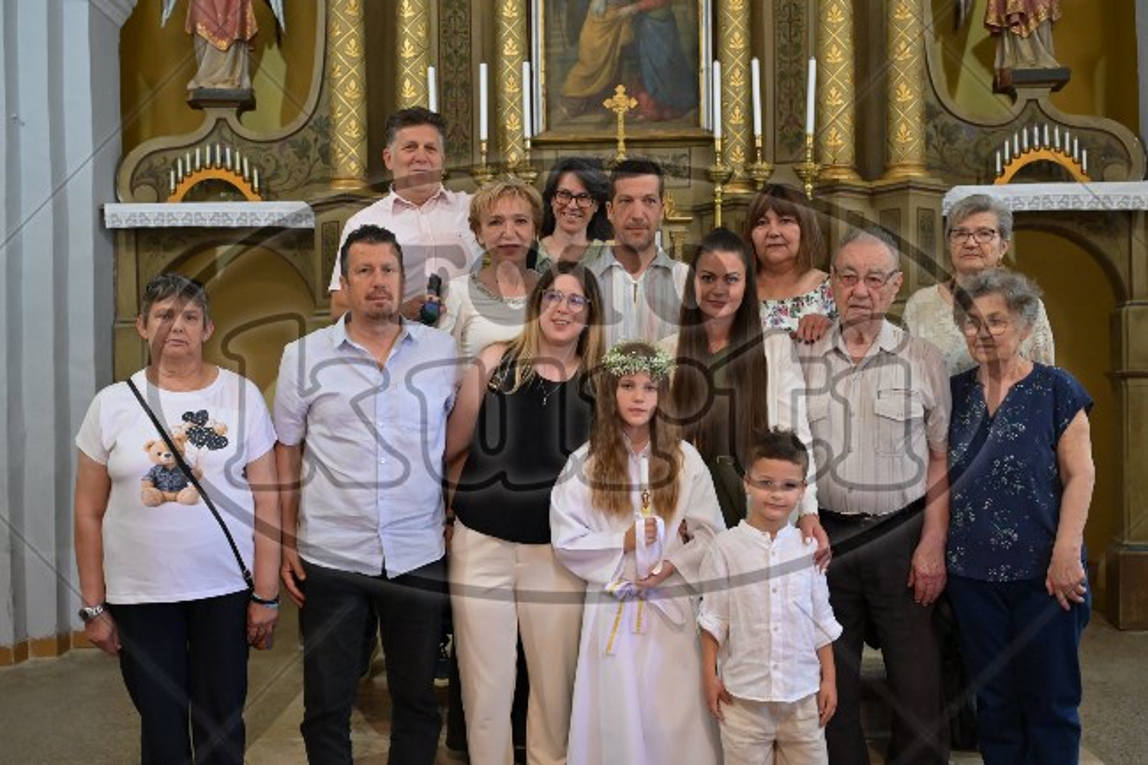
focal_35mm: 36
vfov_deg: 36.9
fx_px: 1148
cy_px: 382
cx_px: 574
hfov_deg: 53.1
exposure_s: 1/125
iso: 5000
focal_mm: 36
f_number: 5
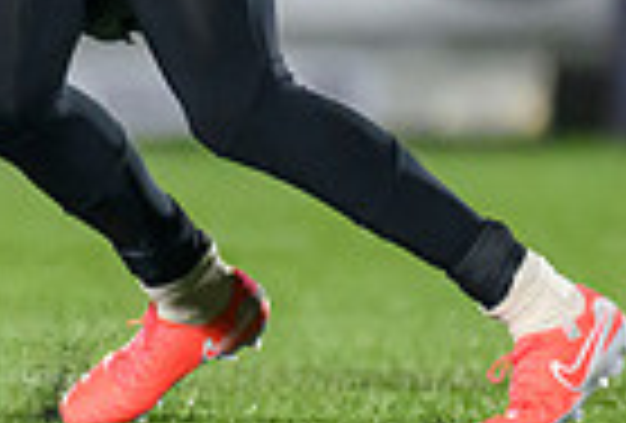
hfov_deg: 0.7
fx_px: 53250
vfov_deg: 0.5
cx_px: -555
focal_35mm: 3049
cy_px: -78
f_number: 4
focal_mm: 560
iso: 5000
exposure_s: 1/1250
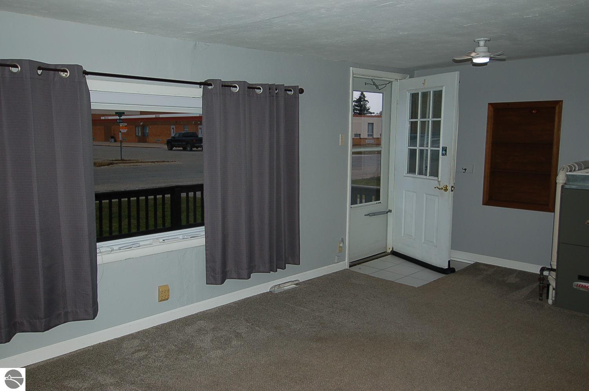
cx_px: 294
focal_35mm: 30
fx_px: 490
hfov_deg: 62.0
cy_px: 196
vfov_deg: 43.5
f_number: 4
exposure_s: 1/250
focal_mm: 20
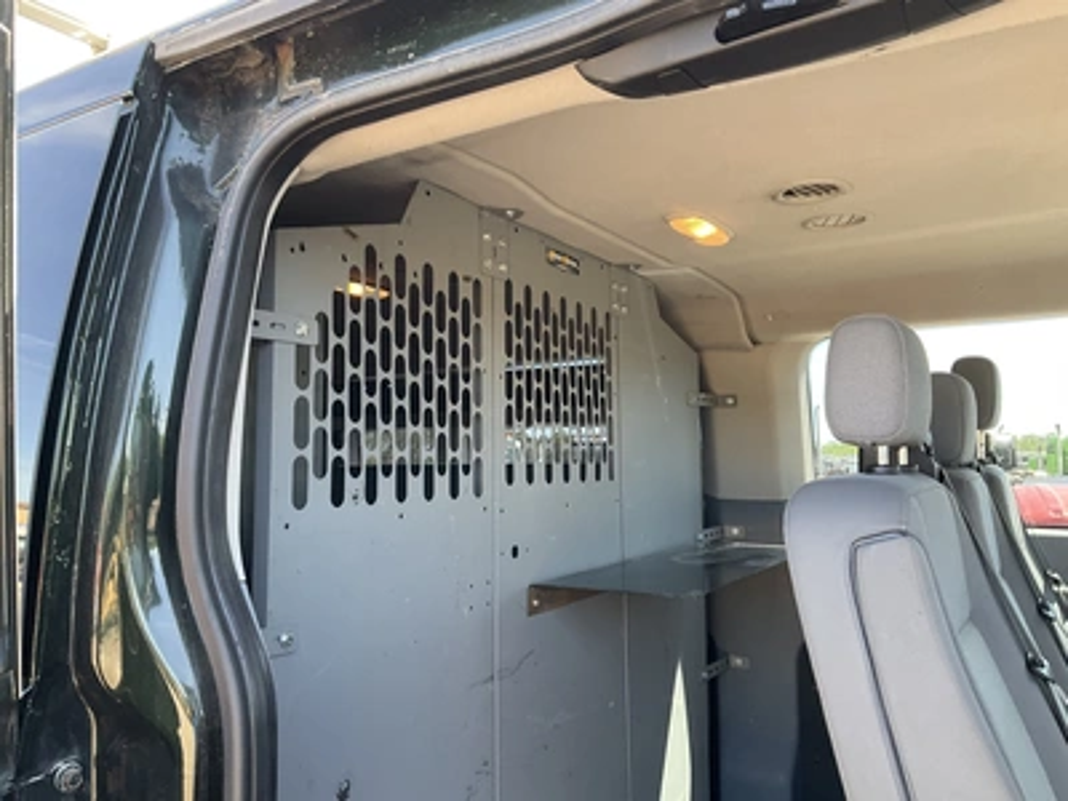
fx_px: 895
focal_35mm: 29
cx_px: 534
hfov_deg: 61.7
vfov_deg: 48.2
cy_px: 400
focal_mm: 3
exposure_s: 1/122
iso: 50
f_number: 1.8
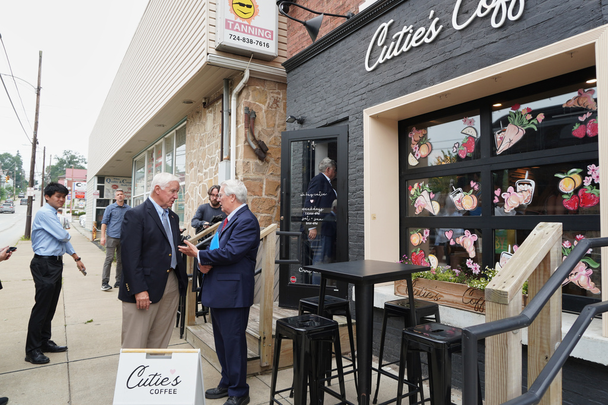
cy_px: 202
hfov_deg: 73.8
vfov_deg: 53.1
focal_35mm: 24
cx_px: 304
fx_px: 405
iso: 100
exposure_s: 1/100
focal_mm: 16
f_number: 4.5
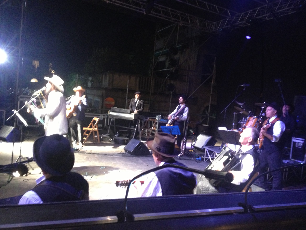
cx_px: 153
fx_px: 309
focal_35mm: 35
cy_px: 115
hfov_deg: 52.6
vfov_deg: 40.7
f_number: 2.4
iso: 400
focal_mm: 4.28
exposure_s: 1/17
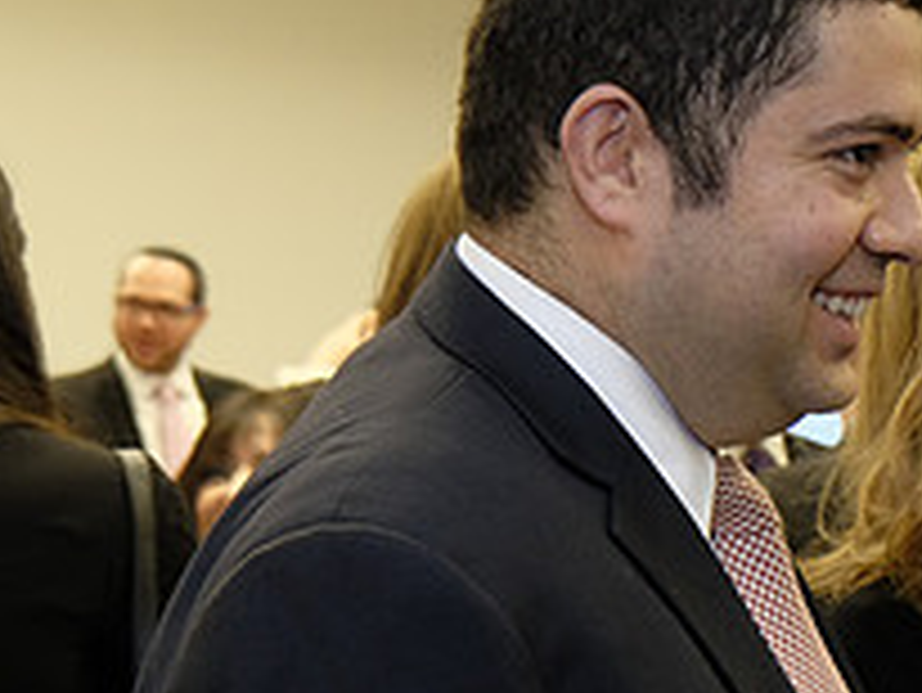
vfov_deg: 14.9
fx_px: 2612
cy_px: 673
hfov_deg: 19.0
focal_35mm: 98
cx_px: 1084
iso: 1000
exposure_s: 1/125
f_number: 3.2
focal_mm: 24.3
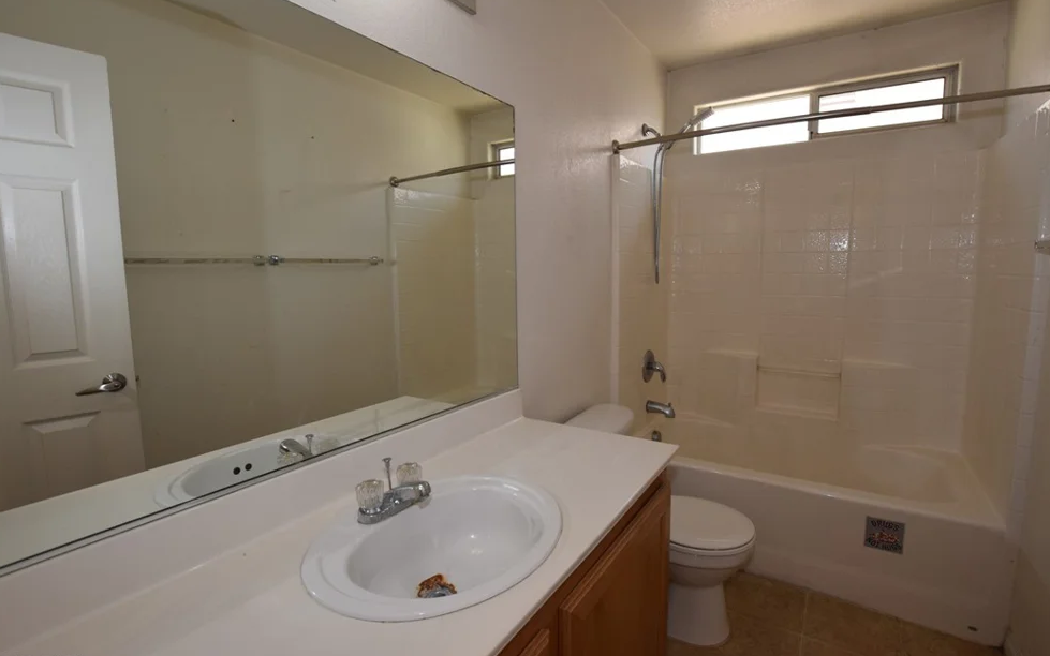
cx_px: 538
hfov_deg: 97.8
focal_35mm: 16
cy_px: 321
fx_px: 458
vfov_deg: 71.3
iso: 640
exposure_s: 1/125
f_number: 5.6
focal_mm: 10
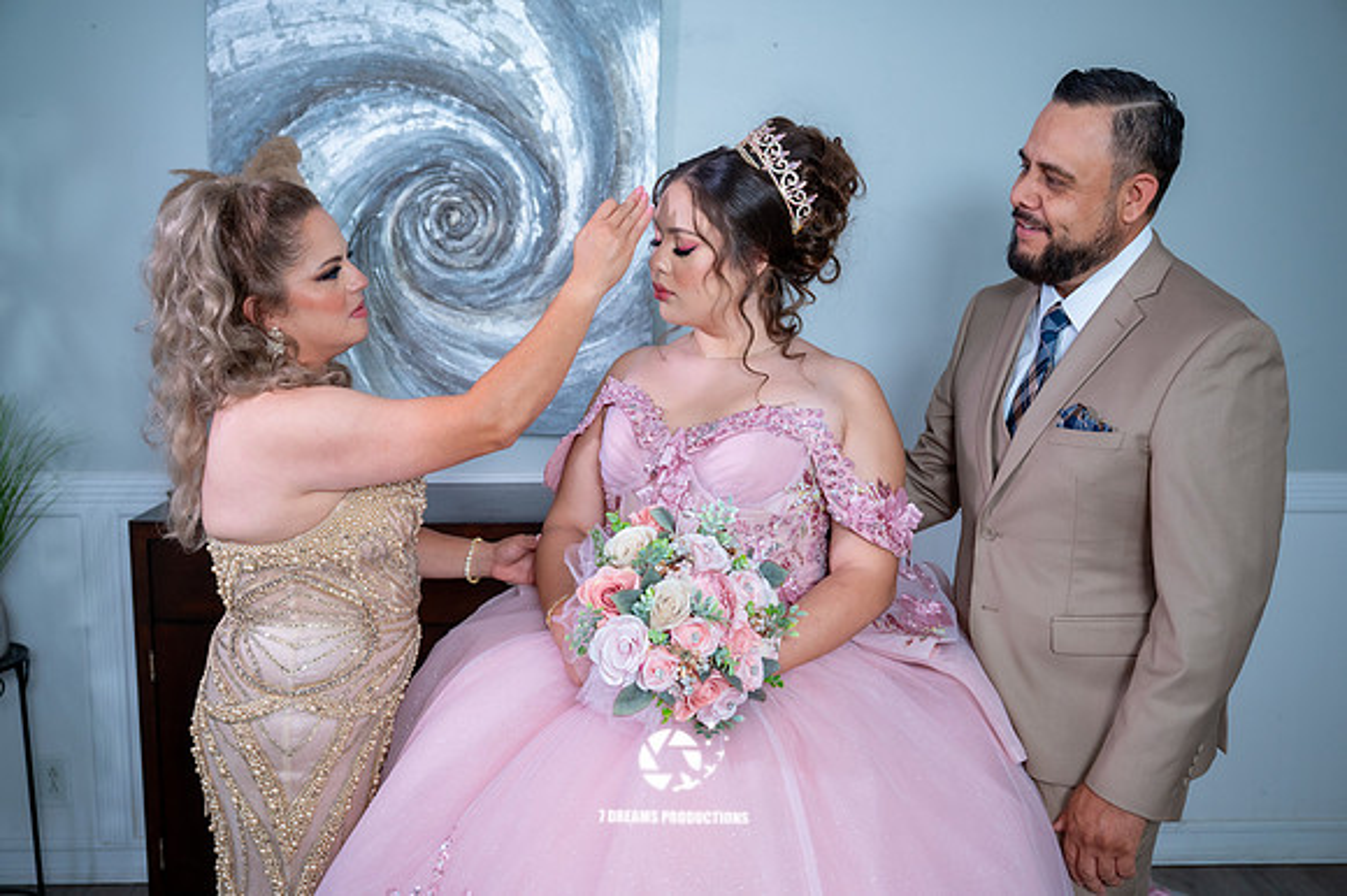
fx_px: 1346
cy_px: 448
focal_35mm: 36
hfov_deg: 53.2
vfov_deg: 36.8
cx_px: 674
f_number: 4
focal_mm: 36
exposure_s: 1/60
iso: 1250
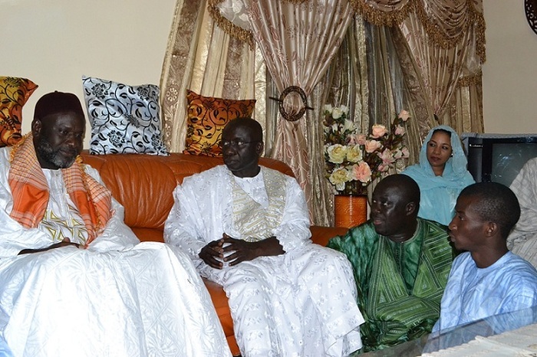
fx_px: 537
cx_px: 268
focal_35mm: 36
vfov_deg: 36.8
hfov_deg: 53.2
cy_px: 178
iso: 3200
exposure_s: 1/60
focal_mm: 24
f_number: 7.1
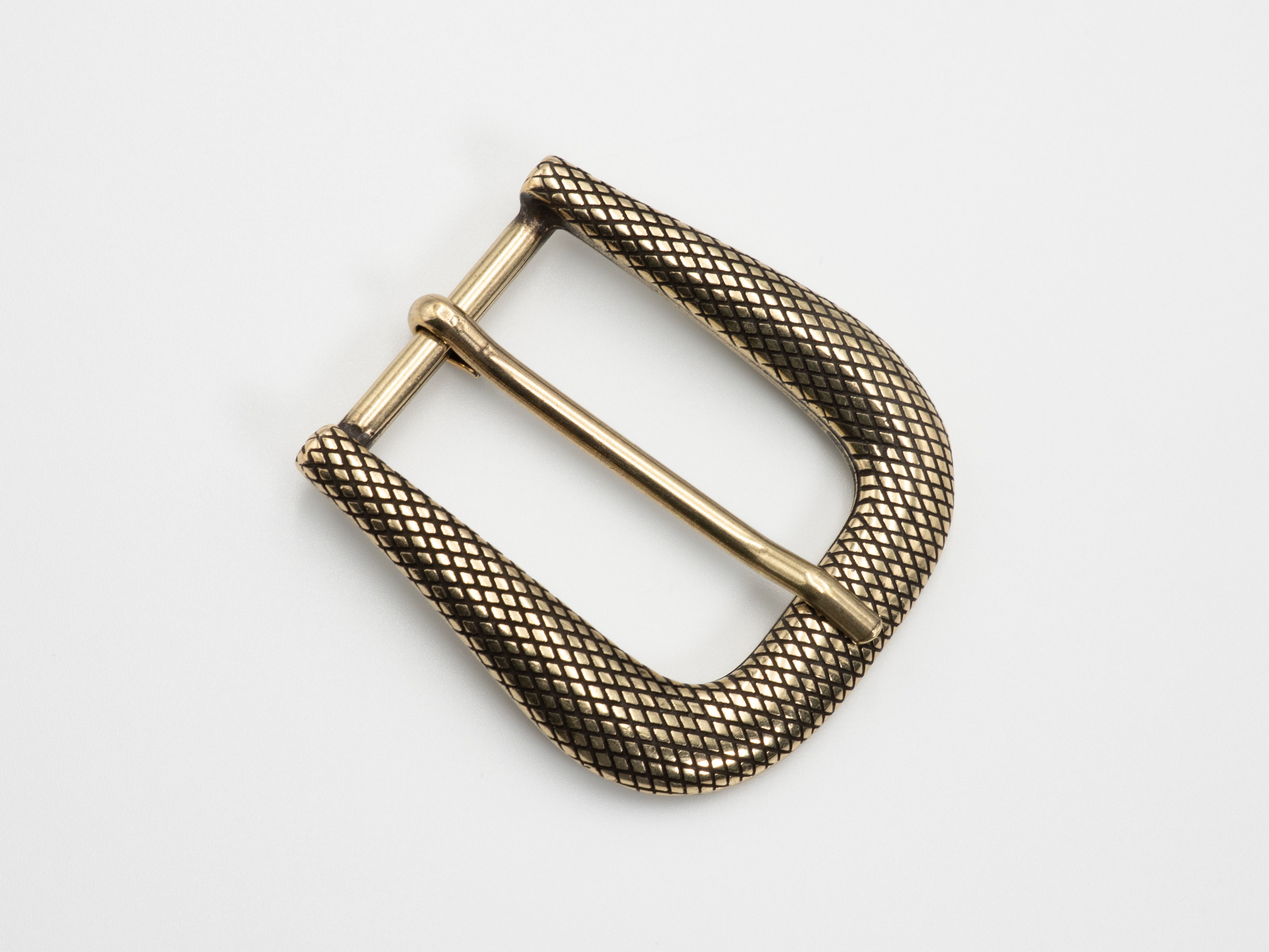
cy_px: 476
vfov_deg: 21.0
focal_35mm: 70
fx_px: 2566
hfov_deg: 27.8
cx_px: 634
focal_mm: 35
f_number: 11
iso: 400
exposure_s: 1/50
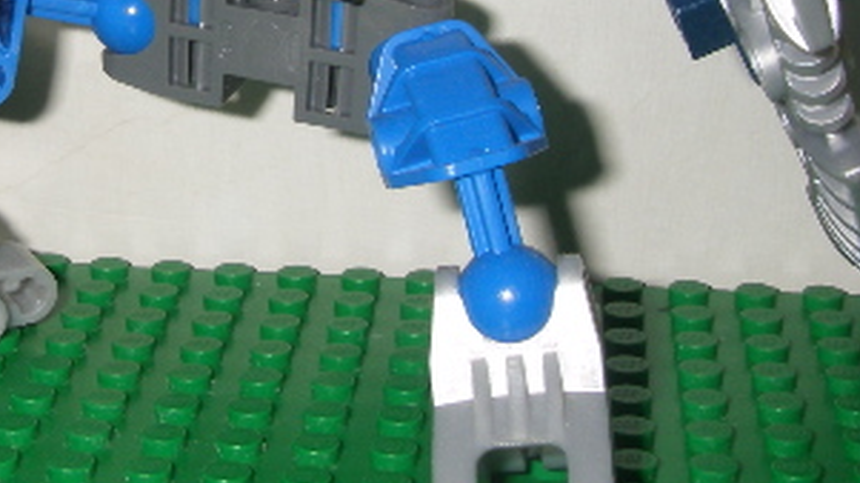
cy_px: -23
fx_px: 2006
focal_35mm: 88
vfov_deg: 13.5
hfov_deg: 23.5
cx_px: 63
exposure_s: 1/40
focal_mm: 6.3
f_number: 6.6
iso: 80
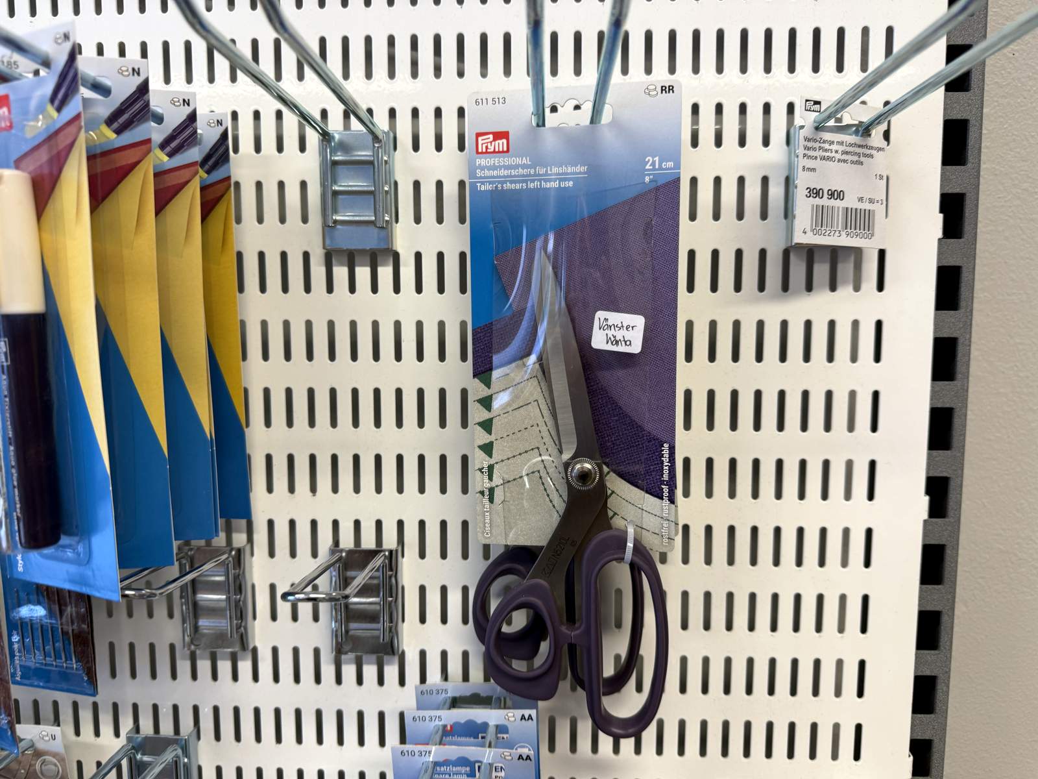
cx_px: 519
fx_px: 720
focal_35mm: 24
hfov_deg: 71.6
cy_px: 390
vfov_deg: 56.8
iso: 100
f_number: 1.78
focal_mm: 6.76
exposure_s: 1/100
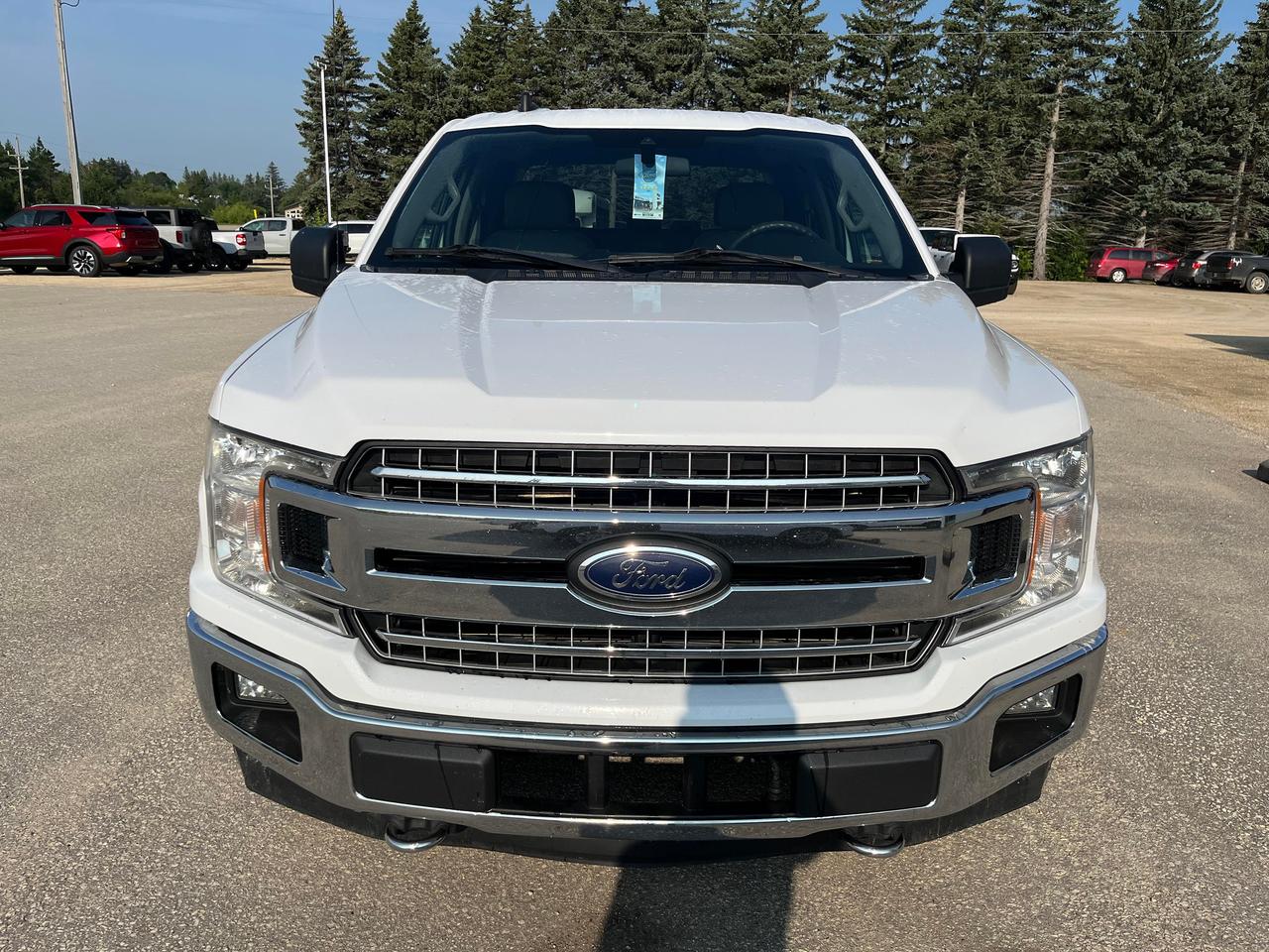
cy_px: 476
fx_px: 953
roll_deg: -0.9
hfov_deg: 67.3
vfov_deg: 53.1
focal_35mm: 26
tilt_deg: -15.0
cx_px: 634
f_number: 1.6
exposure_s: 1/7353
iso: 50
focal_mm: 5.1
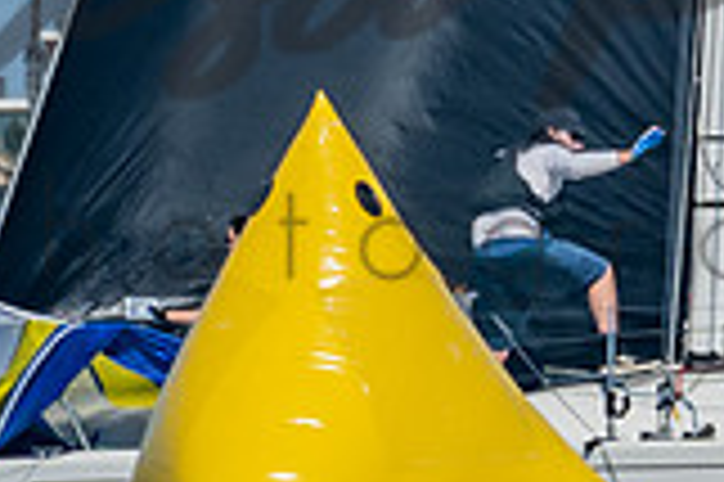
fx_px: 23887
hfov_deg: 1.7
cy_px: -265
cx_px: 884
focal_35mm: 1189
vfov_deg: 1.2
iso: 160
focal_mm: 120
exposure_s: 1/1000
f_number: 6.3
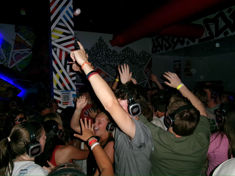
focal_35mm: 28
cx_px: 118
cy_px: 88
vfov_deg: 49.7
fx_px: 190
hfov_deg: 63.4
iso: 400
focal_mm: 5.1
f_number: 3.9
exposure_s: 1/50
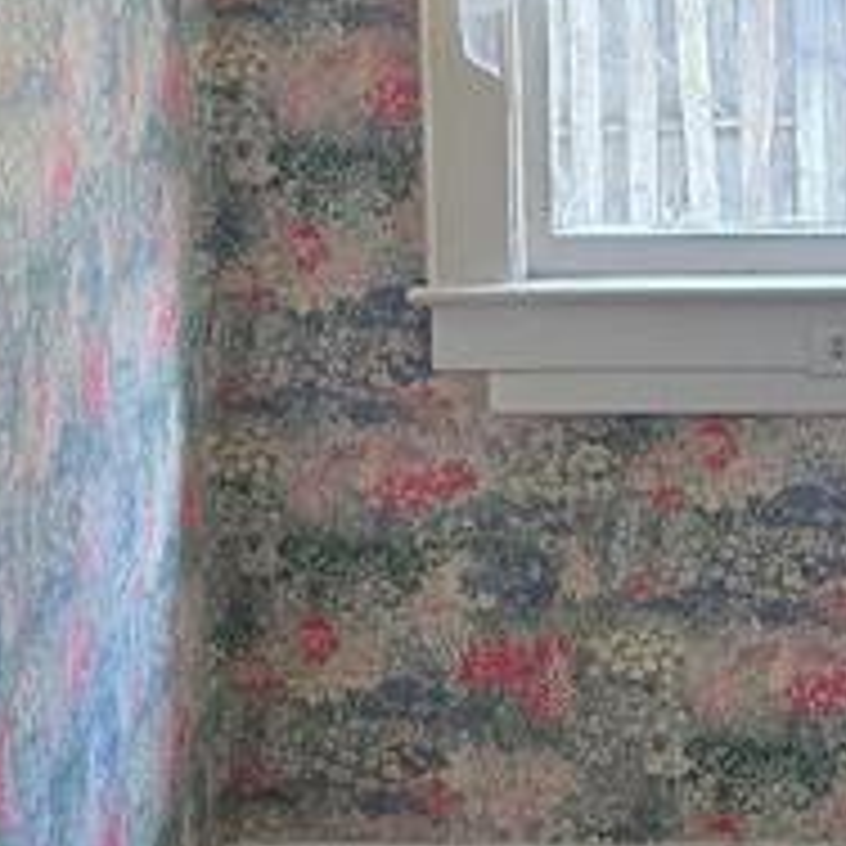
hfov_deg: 15.7
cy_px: 94
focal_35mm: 111
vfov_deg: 15.5
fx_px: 3069
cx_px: 360
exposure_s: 1/180
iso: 125
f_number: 1.7
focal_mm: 6.3
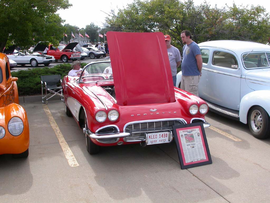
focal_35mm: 38
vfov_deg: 37.7
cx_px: 135
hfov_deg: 49.0
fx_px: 296
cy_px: 102
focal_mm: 7.85
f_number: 6.7
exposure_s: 1/236
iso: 100
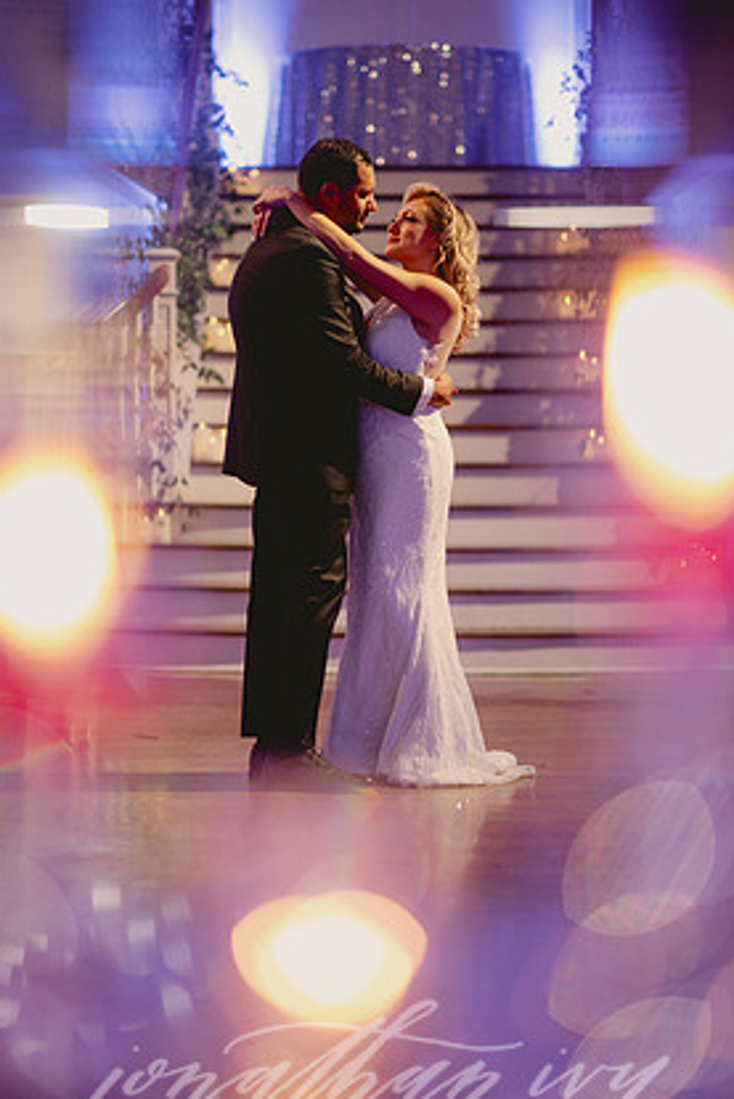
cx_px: 359
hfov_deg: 14.9
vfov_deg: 22.1
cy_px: 591
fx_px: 2811
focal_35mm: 92
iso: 1000
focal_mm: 85
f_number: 1.4
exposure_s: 1/160
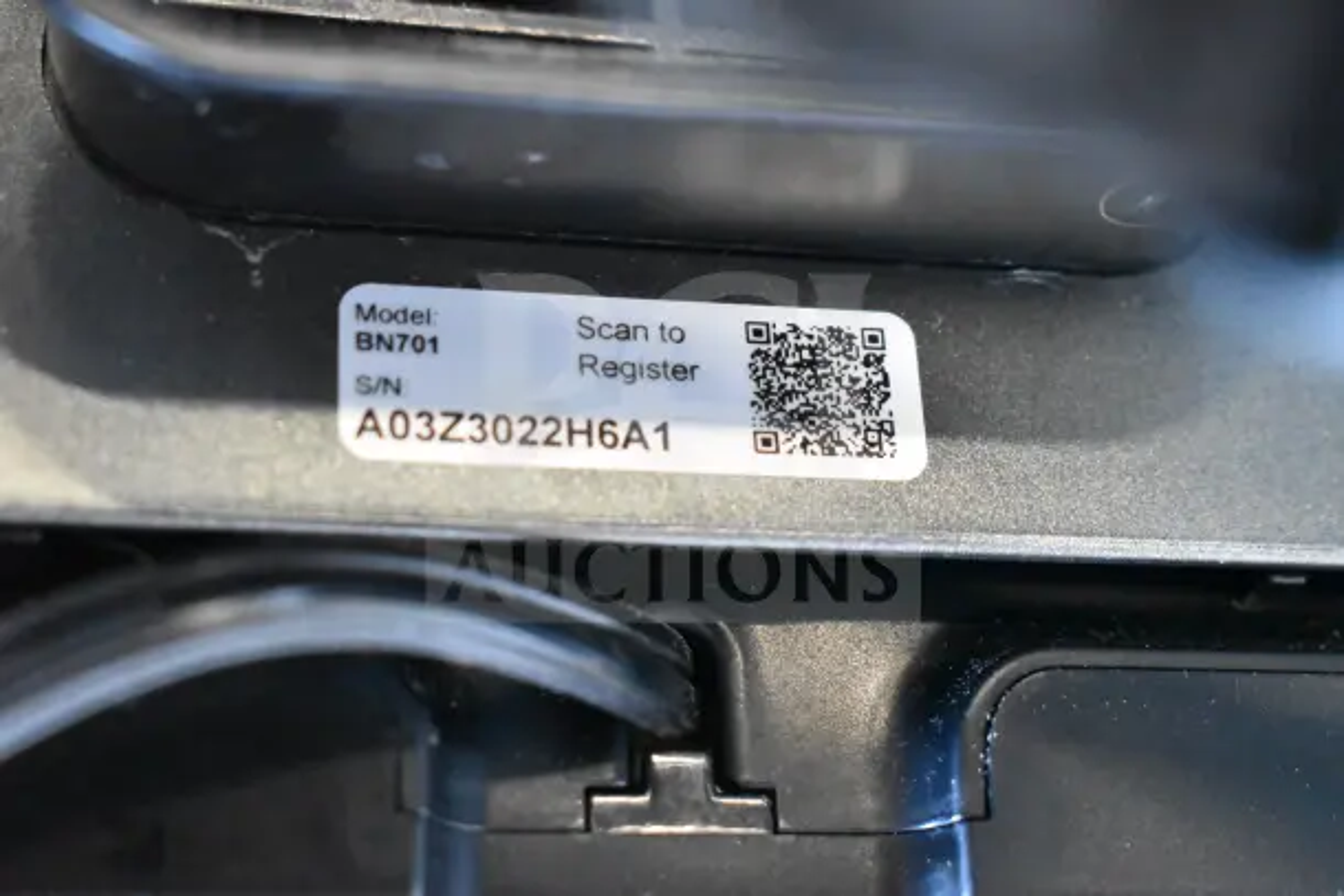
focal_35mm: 63
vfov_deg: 21.6
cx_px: 672
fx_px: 2352
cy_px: 448
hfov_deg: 31.9
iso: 11400
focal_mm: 42
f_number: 5
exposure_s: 1/60
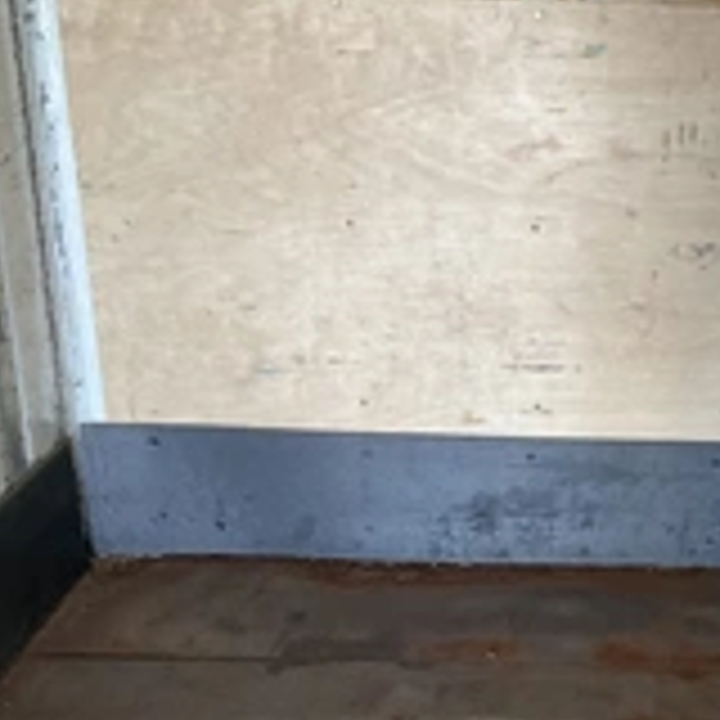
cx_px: 680
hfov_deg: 25.8
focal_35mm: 64
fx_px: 1506
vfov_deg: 26.3
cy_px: 585
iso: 125
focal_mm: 3
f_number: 1.8
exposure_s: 1/60
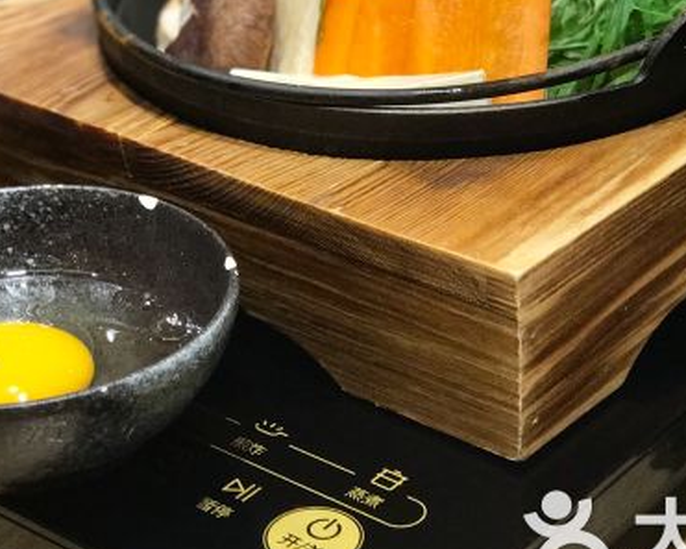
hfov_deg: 18.3
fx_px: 2132
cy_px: 145
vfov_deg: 14.6
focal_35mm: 105
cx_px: 340
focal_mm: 6.6
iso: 125
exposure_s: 1/50
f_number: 2.8
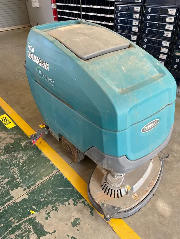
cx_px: 90
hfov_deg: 53.1
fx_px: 180
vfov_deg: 67.3
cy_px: 120
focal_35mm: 26
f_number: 1.6
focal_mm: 4.2
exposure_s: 1/121
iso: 40
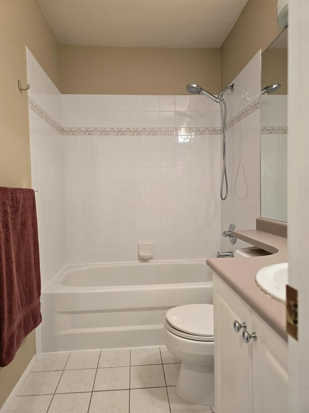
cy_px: 206
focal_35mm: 23
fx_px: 274
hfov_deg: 58.9
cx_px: 154
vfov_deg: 73.9
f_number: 1.7
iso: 320
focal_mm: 6.3
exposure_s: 1/120
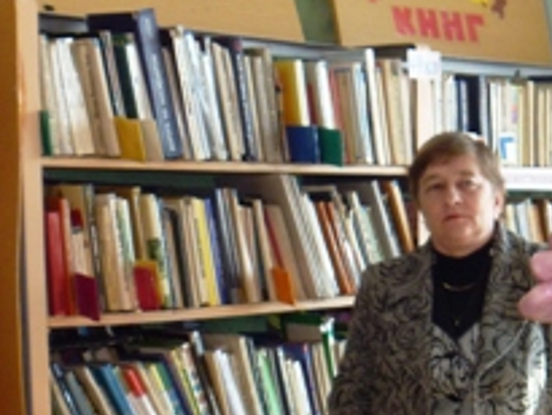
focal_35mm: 91
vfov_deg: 16.1
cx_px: 701
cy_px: 331
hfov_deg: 19.9
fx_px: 1452
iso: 125
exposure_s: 1/30
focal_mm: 6.3
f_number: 3.5
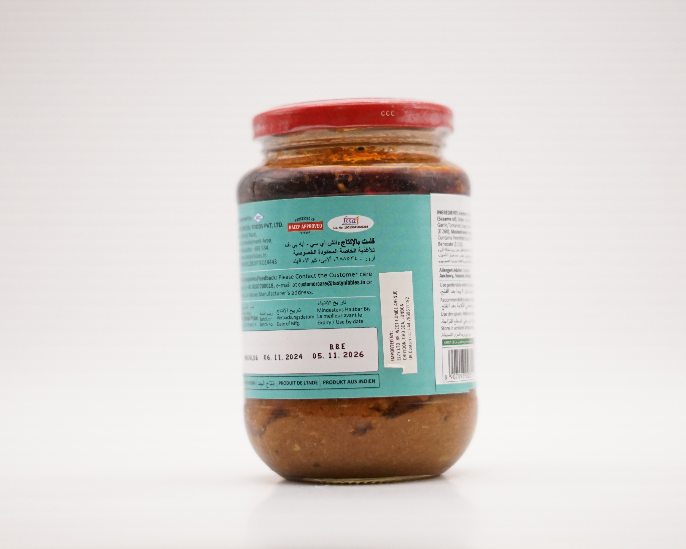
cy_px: 275
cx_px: 359
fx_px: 1726
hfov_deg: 22.5
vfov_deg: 18.1
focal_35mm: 85
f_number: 1.8
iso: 3200
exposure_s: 1/3200
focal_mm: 50
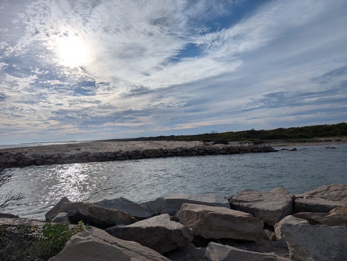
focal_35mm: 24
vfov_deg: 56.9
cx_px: 174
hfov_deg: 71.5
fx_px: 241
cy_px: 130
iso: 21
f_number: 1.68
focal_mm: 6.9
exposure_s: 1/9901
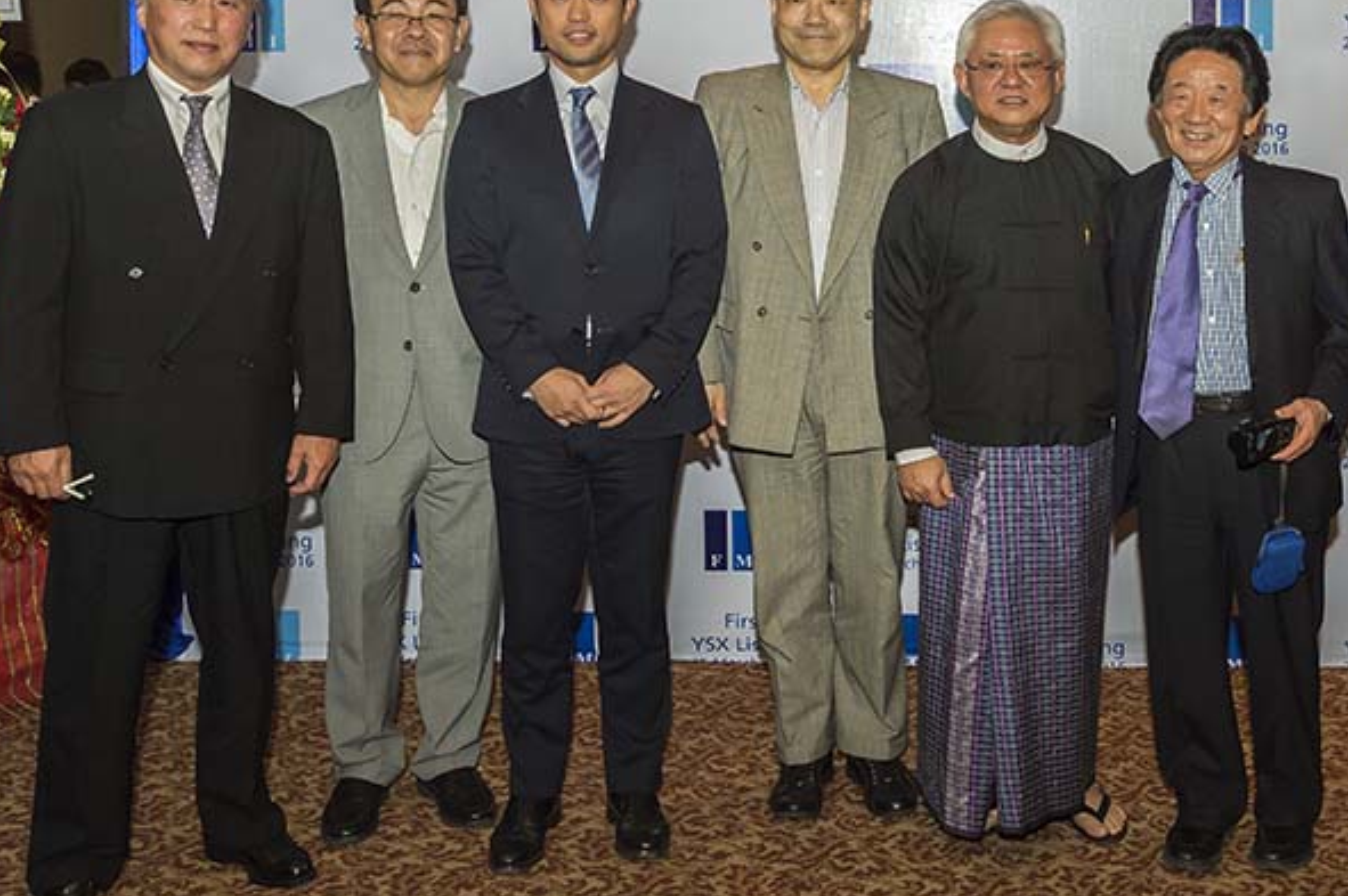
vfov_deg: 33.9
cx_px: 965
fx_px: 1459
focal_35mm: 39
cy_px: 311
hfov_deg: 48.2
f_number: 7.1
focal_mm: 24
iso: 640
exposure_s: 1/250
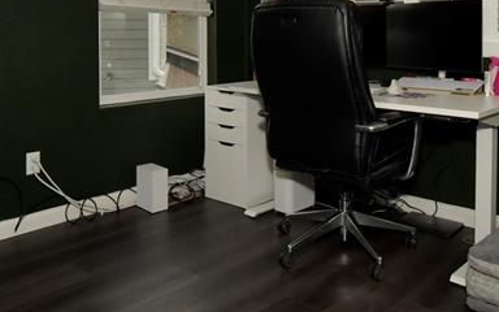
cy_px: 52
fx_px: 517
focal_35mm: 38
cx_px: 281
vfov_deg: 32.4
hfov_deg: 51.4
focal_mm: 14
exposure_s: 1/160
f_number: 11
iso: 1250
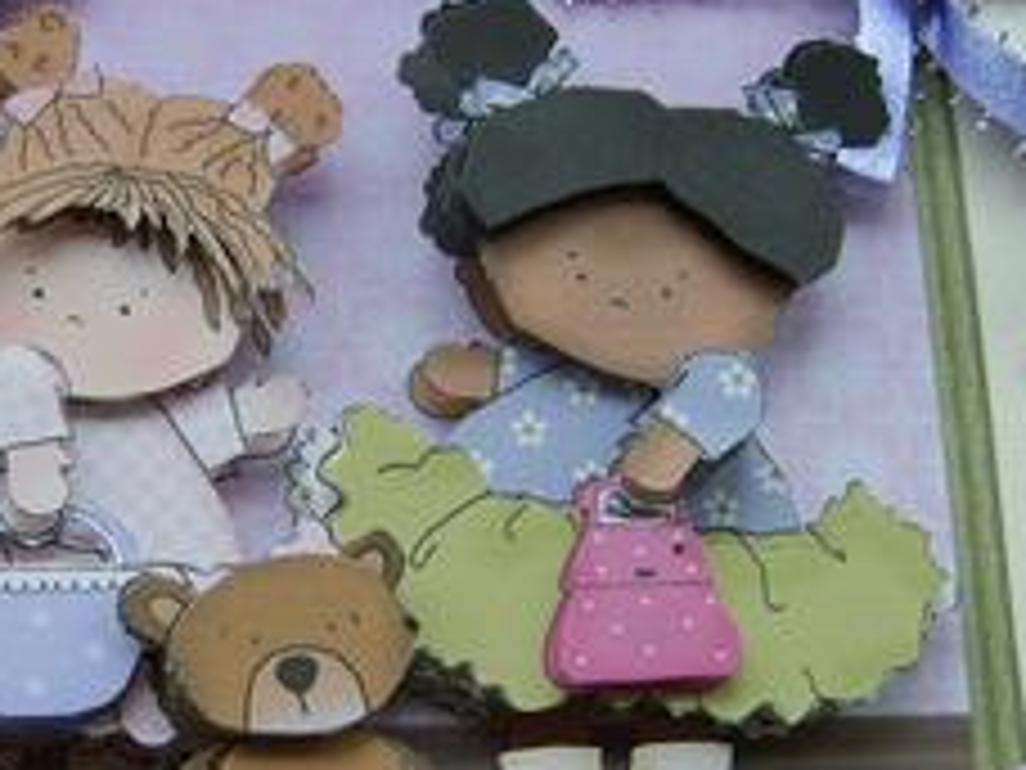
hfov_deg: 27.8
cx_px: 274
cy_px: 500
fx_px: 2045
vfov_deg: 21.2
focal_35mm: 69
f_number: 2.8
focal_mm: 5.8
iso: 50
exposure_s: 1/180
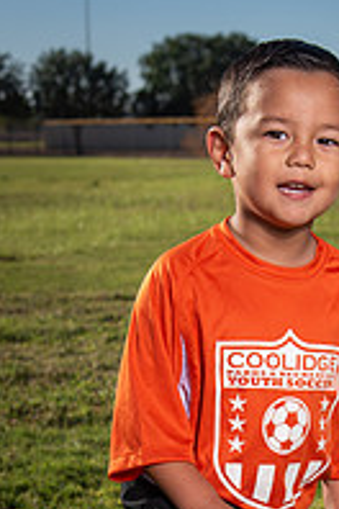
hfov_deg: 12.5
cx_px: 257
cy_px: 506
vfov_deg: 18.3
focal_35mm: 109
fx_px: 1540
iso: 100
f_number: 5.6
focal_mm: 48
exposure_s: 1/800
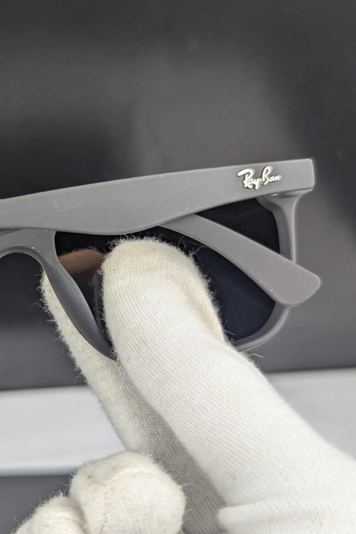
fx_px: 712
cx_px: 21
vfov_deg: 41.1
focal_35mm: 48
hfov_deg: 26.9
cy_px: 280
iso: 74
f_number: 1.85
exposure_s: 1/200
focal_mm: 6.81
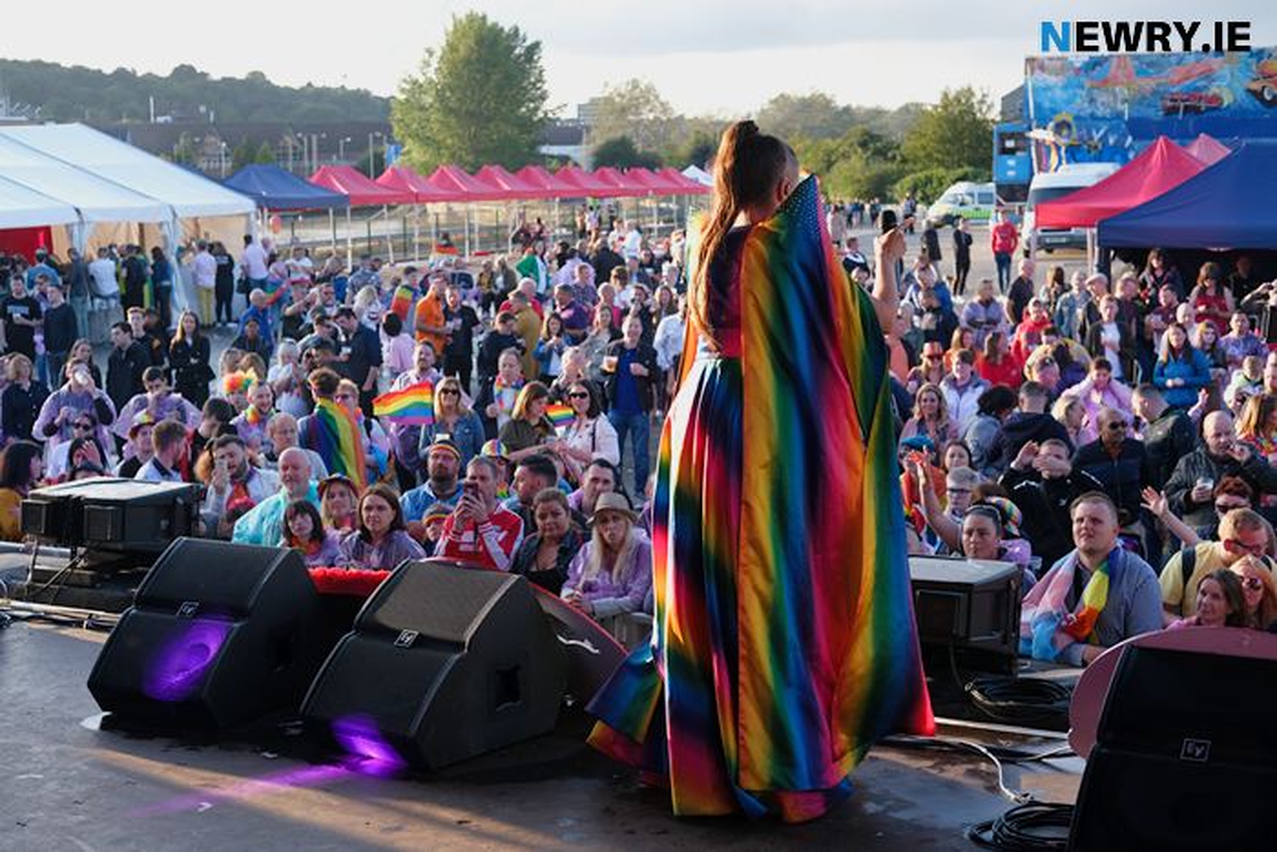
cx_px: 638
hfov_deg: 37.5
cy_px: 426
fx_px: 1880
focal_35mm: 53
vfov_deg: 25.5
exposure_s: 1/400
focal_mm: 35
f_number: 4
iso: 400
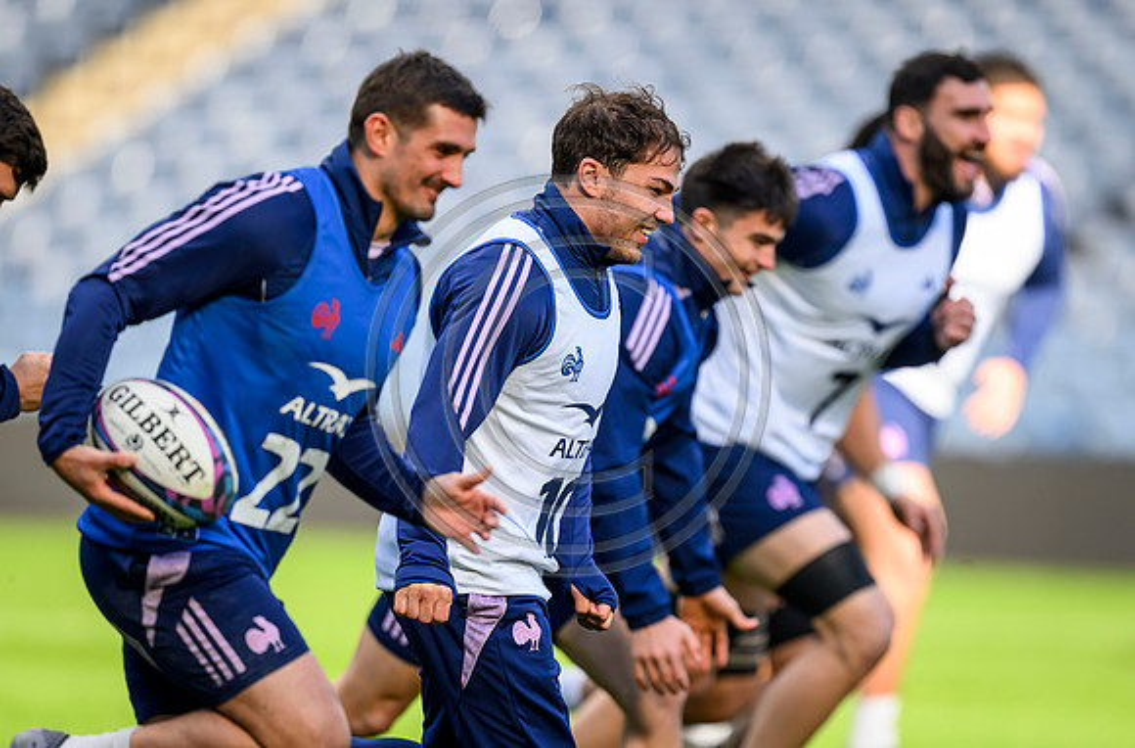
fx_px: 18040
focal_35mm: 574
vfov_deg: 2.4
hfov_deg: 3.6
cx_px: 613
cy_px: 434
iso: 1000
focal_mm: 400
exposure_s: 1/2500
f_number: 3.2
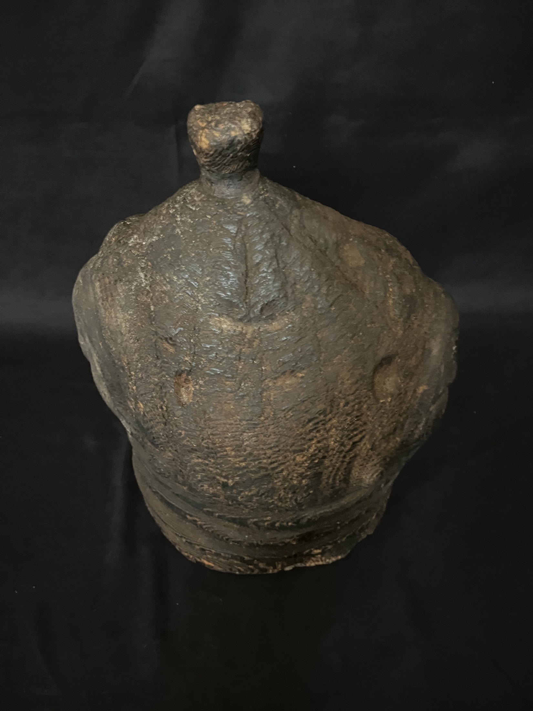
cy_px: 356
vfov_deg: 67.3
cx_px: 266
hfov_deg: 53.1
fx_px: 534
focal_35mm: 26
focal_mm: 5.1
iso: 1000
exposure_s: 1/16
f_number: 1.6
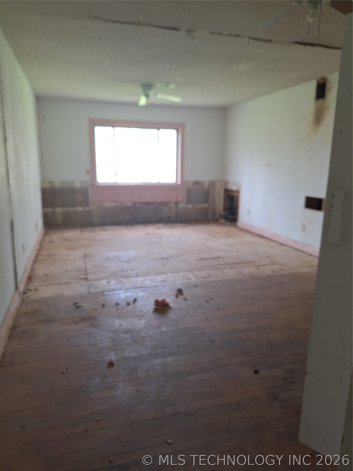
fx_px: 313
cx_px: 176
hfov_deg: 58.9
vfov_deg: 73.9
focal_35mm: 23
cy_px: 236
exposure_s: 1/40
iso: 64
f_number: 1.8
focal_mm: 5.54
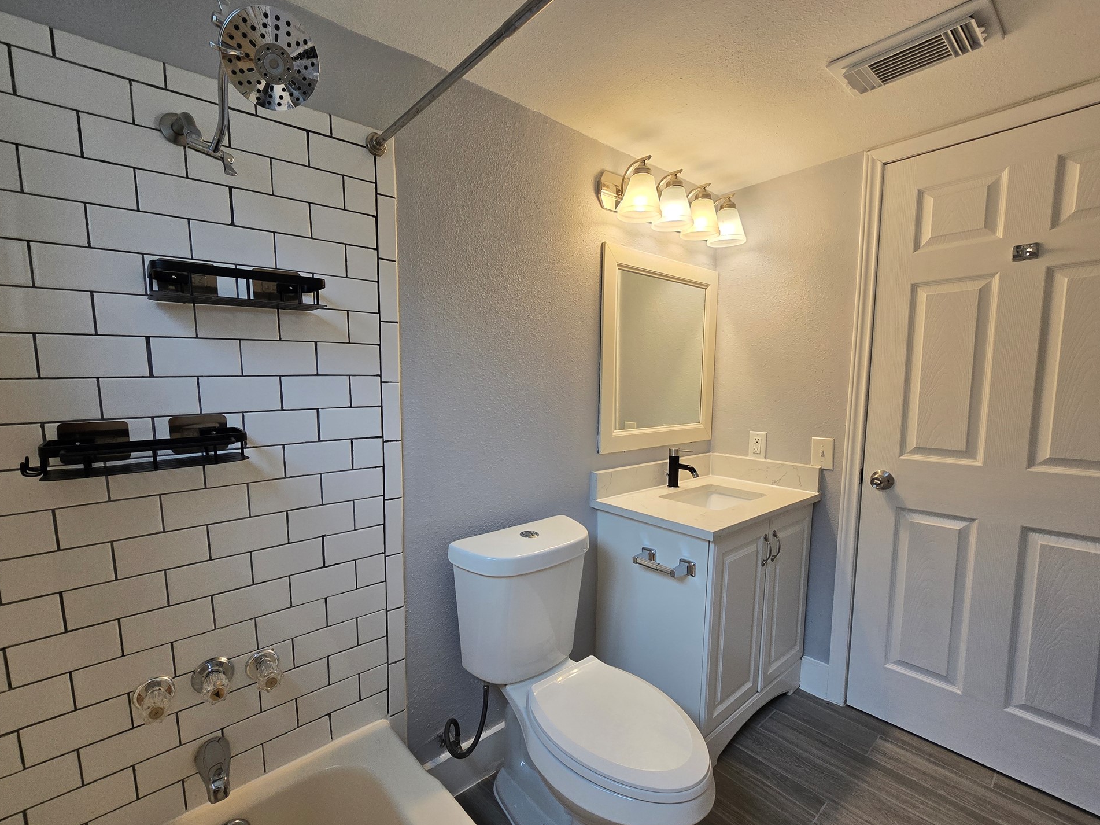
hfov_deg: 102.0
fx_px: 445
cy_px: 433
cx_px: 529
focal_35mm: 14
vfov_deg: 85.6
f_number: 2.2
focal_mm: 2.2
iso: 100
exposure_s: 1/120
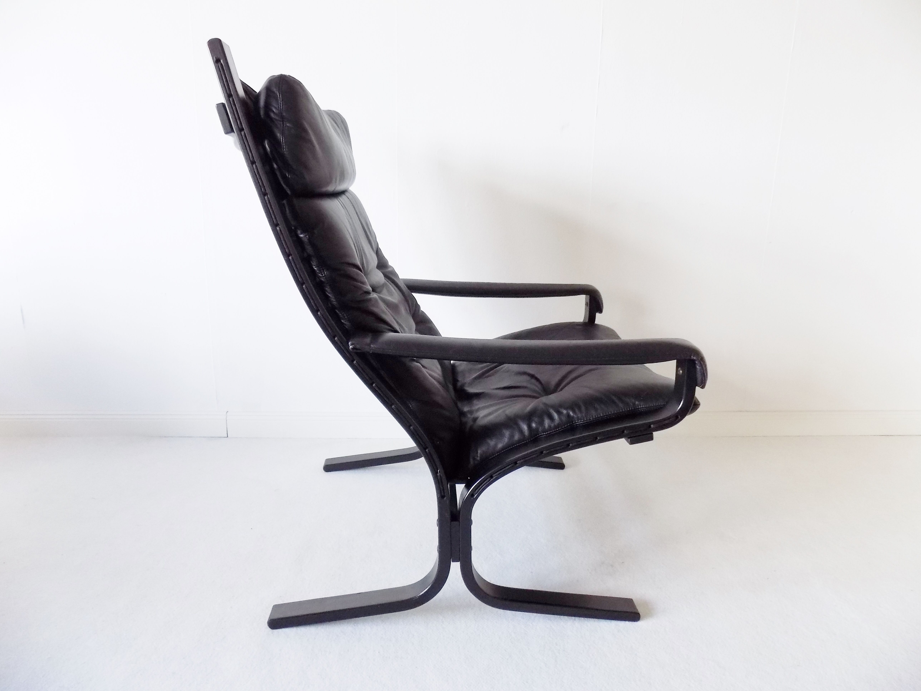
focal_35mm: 23
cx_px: 460
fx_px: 612
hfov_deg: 73.9
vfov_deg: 58.9
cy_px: 346
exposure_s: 1/30
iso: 200
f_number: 3.1
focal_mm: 4
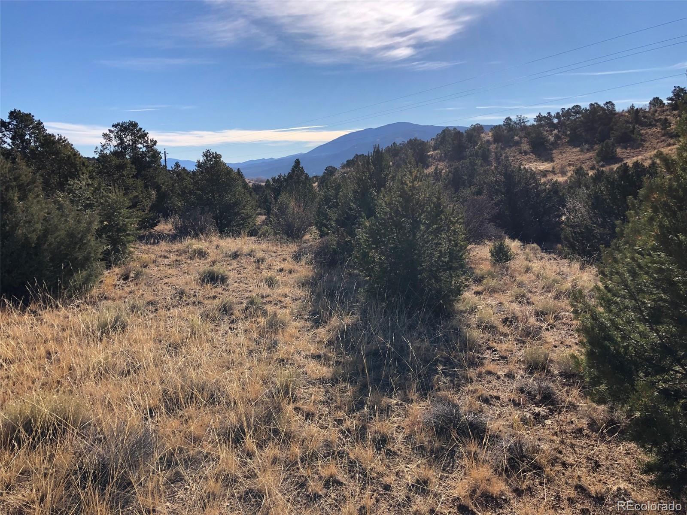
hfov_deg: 63.4
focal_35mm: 28
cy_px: 258
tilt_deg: -9.0
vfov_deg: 49.7
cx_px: 344
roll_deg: +1.9
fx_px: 556
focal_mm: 3.99
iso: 20
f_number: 1.8
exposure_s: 1/2183
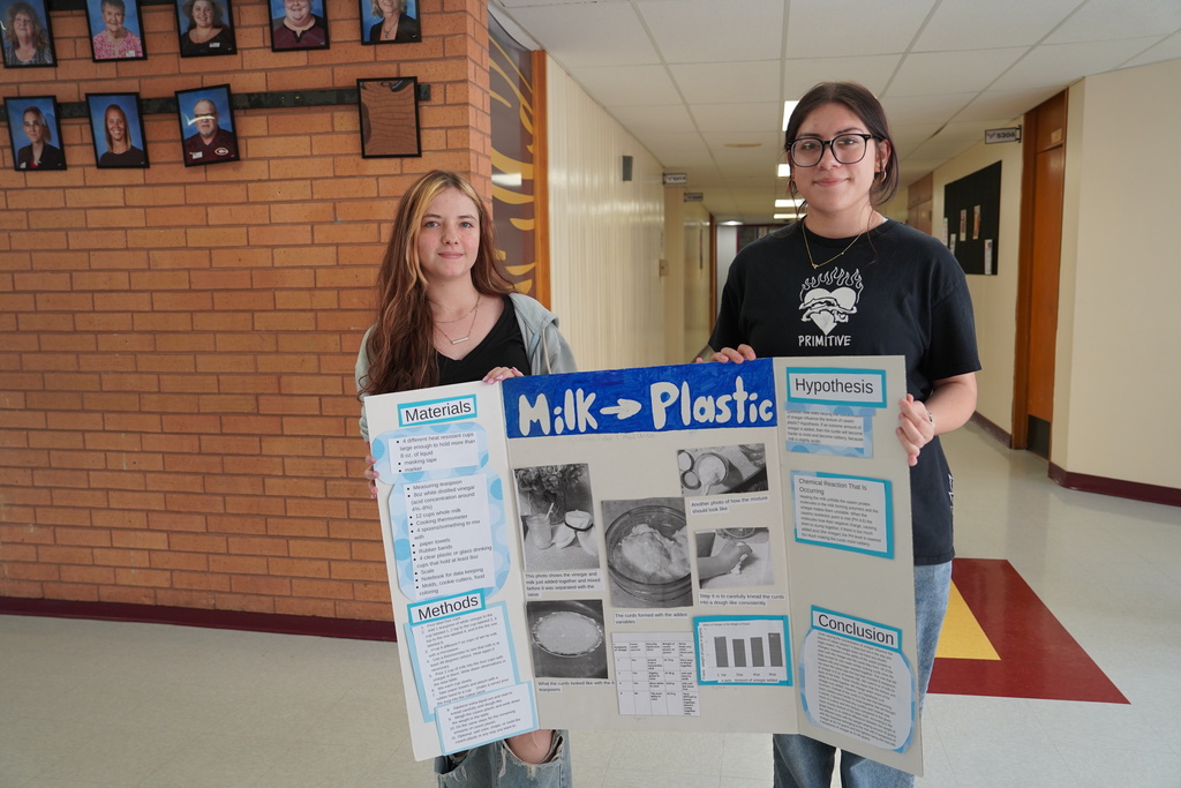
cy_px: 394
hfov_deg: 63.7
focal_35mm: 29
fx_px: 951
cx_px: 590
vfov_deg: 45.0
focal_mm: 29
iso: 400
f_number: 4
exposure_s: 1/160
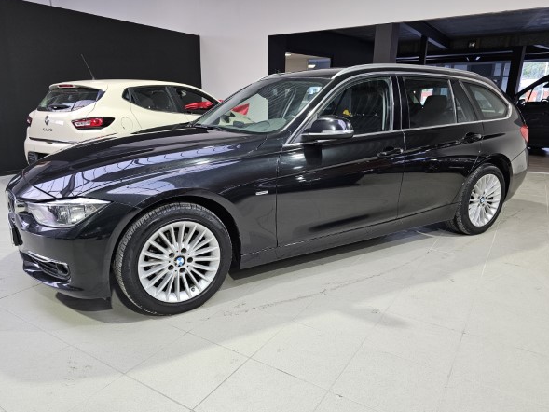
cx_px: 261
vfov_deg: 54.9
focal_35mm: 25
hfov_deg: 69.3
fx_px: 397
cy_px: 217
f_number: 1.7
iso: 250
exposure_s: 1/180
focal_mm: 6.3
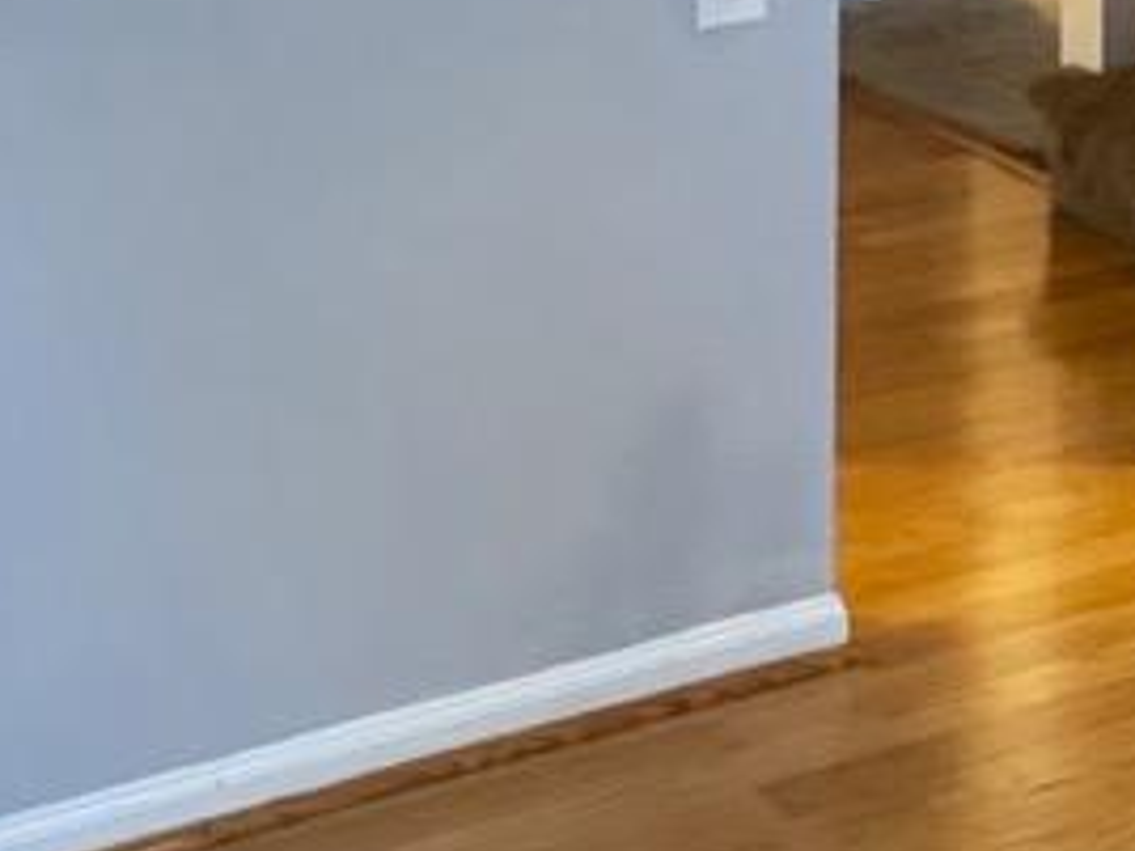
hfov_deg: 18.3
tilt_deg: -6.2
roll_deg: -1.0
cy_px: -542
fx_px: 3508
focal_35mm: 107
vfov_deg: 12.9
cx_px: 792
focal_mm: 2.22
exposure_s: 1/40
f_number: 2.2
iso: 1000
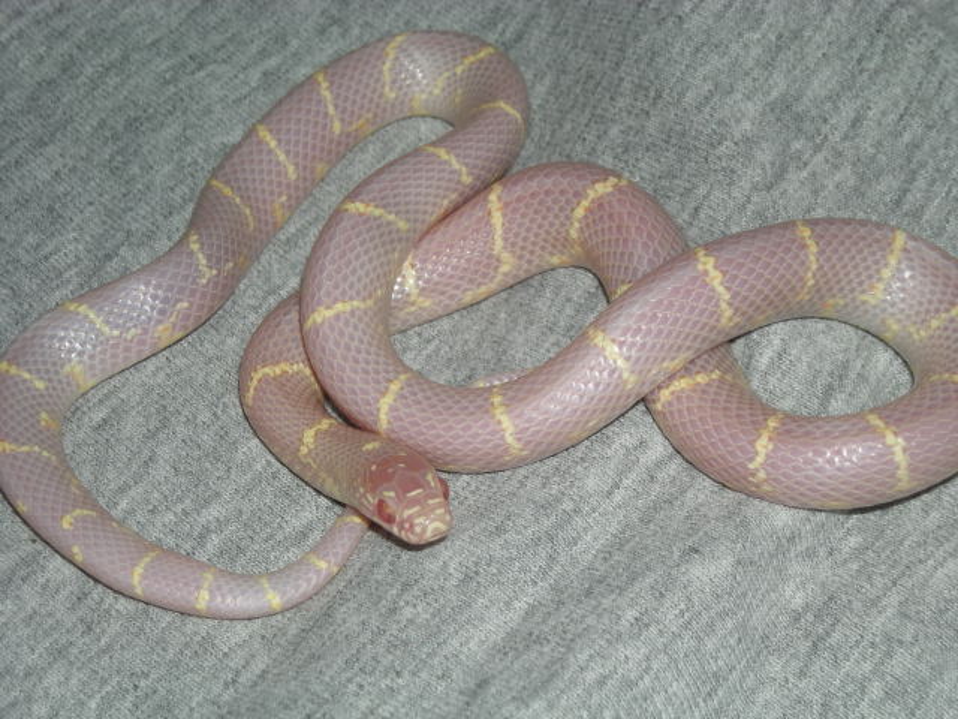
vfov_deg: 14.1
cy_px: 360
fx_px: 2906
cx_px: 479
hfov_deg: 18.7
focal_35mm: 105
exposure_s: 1/60
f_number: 9.4
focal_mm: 17.1
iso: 50
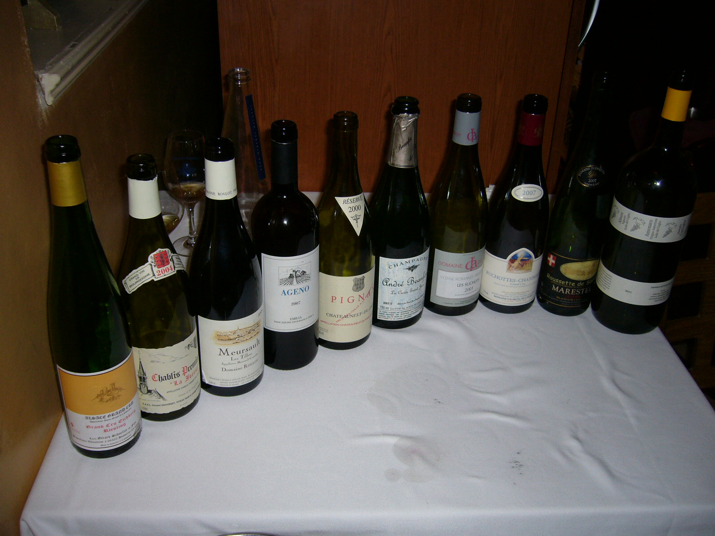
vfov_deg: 40.7
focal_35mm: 35
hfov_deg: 52.6
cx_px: 358
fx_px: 723
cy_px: 268
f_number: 2.8
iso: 100
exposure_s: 1/60
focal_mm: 5.8
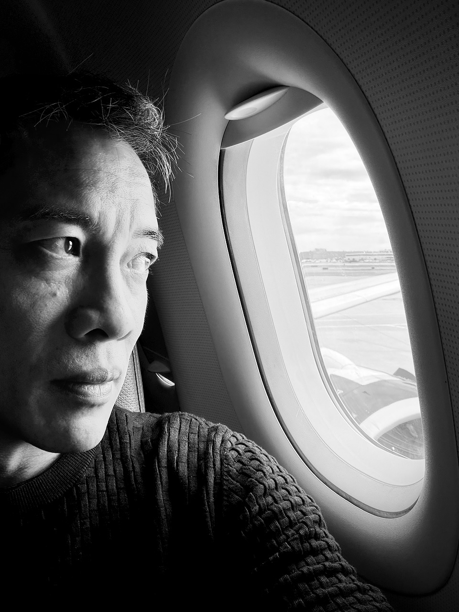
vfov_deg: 60.0
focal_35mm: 30
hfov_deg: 46.8
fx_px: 530
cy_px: 306
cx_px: 230
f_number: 1.9
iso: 80
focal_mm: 2.71
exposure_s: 1/183
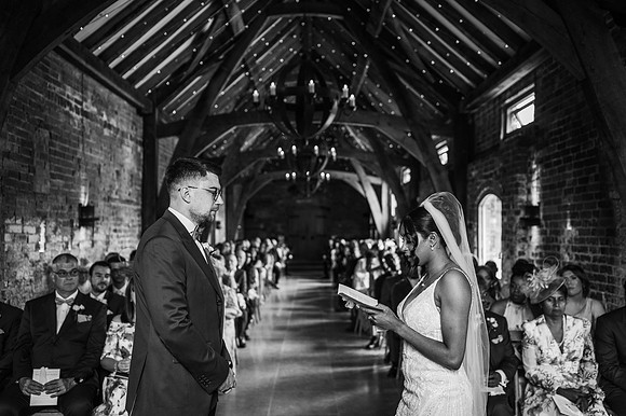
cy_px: 208
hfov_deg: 54.5
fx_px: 608
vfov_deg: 37.8
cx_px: 313
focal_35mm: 35
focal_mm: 35
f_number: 2.2
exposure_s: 1/200
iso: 800
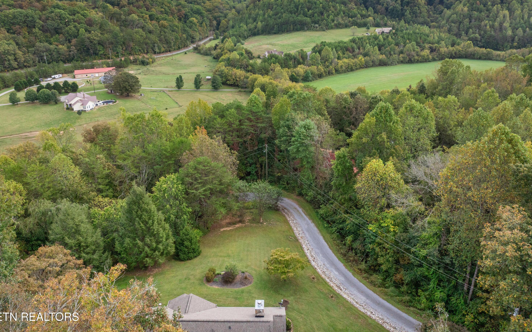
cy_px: 132
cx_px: 266
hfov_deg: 70.4
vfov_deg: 47.3
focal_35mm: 26
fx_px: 377
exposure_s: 1/240
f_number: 2.8
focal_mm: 12.29
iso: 300
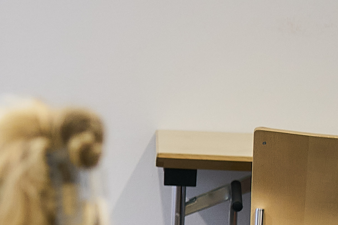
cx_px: -480
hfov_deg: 4.9
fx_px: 3869
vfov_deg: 3.3
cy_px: 97
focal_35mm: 412
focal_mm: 85
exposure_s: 1/100
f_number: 2.8
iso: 800
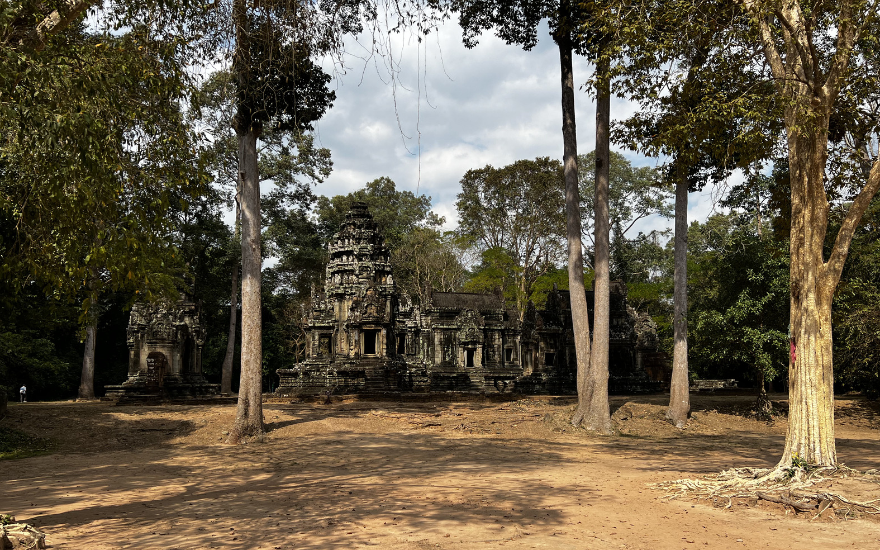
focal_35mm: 28
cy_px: 305
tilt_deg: +6.0
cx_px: 444
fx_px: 671
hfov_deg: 66.5
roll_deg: +0.7
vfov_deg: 44.5
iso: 50
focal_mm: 5.7
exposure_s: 1/3968
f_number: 1.5
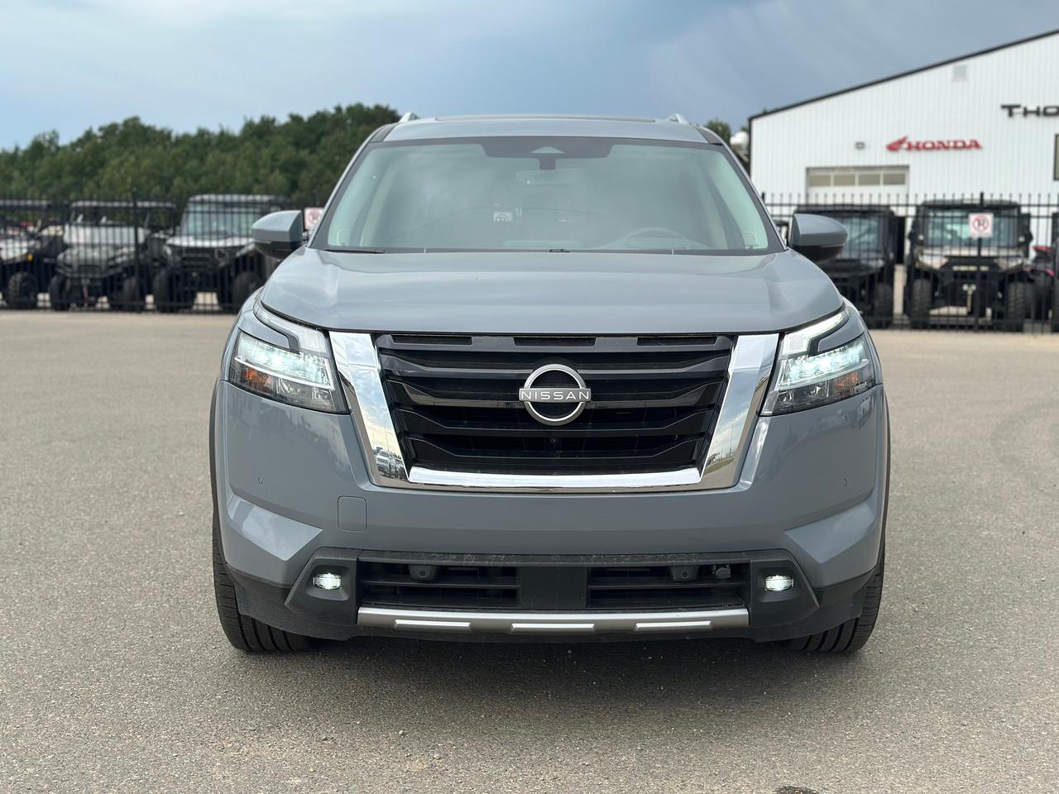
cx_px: 530
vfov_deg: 30.3
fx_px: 1468
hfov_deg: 39.7
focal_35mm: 48
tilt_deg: -6.5
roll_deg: +0.3
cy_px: 397
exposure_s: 1/2252
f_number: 1.78
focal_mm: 6.86
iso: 100
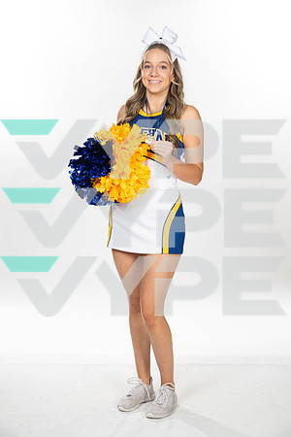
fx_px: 679
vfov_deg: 35.6
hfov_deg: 24.2
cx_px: 146
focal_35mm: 56
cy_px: 218
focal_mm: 56
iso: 800
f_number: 7.1
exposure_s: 1/320
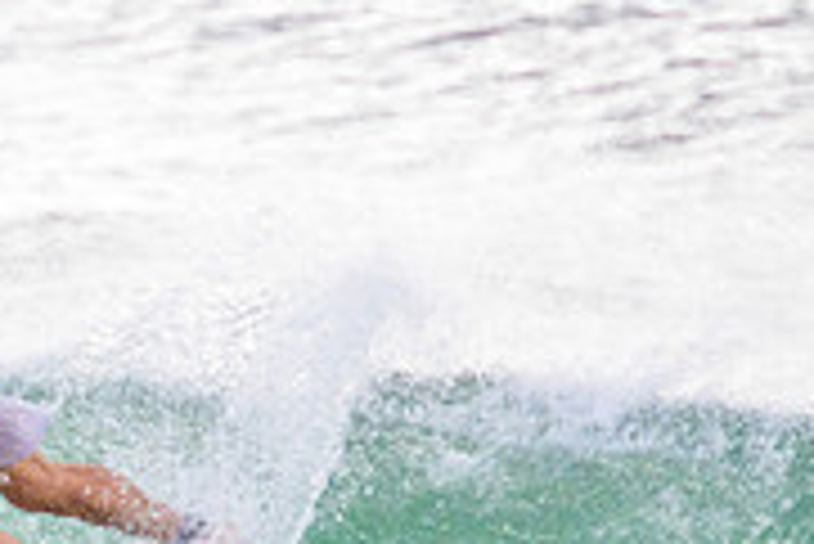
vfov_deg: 0.4
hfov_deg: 0.7
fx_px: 70103
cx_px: -180
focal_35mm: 3098
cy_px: 467
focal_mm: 800
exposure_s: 1/2000
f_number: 11
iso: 1000
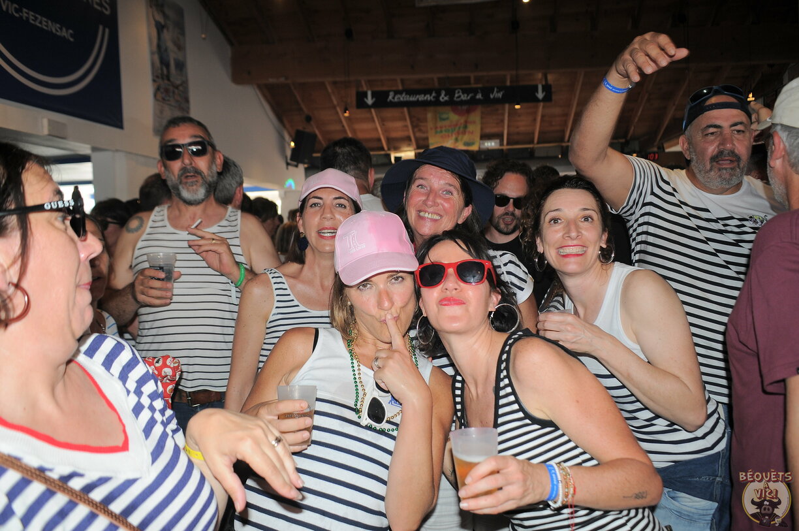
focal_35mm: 27
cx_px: 400
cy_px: 266
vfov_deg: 47.8
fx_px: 599
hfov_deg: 67.4
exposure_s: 1/60
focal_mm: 18
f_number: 3.5
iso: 200
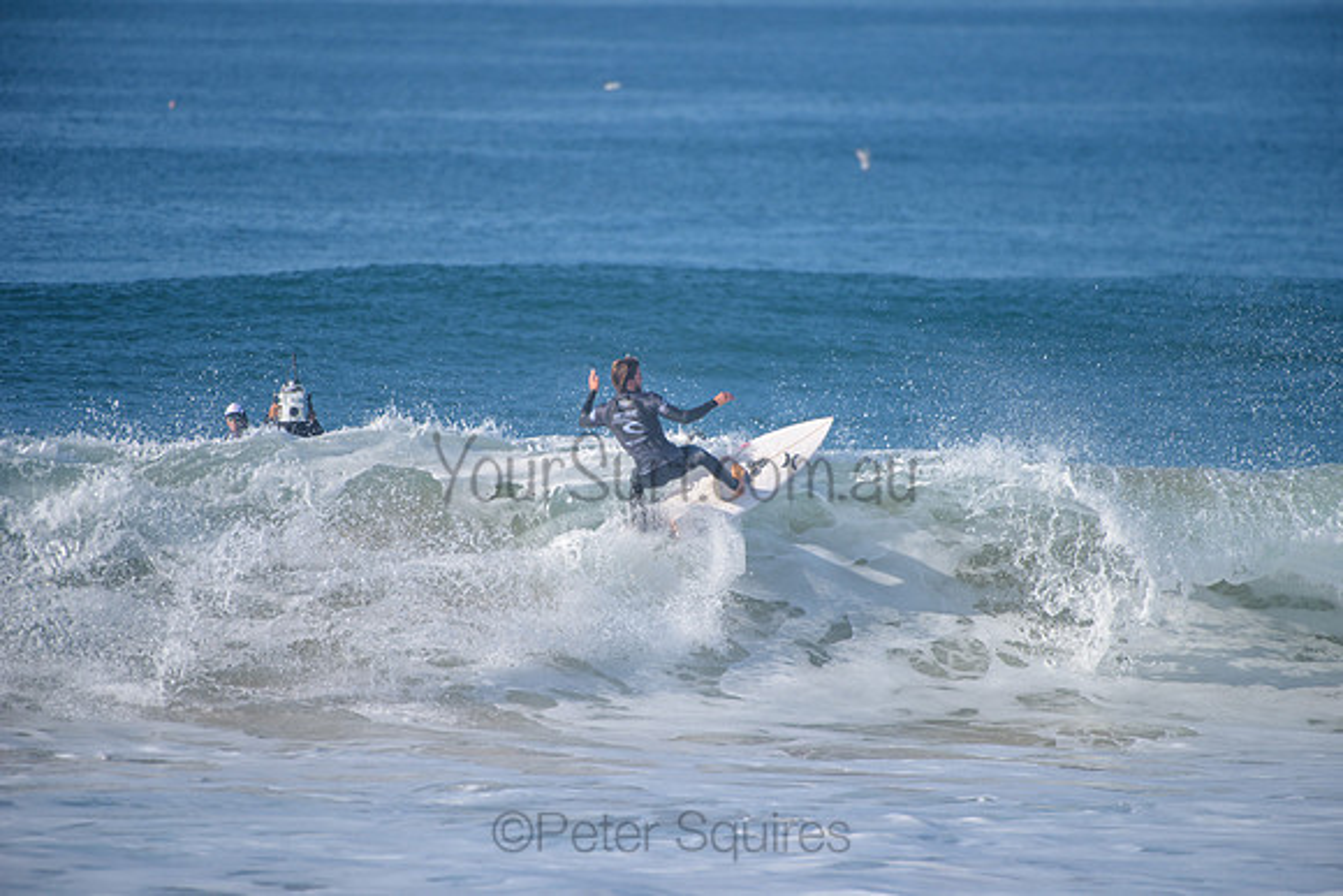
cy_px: 448
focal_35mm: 500
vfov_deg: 2.8
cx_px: 672
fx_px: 18656
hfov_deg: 4.1
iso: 220
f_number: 5.6
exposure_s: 1/2000
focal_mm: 500
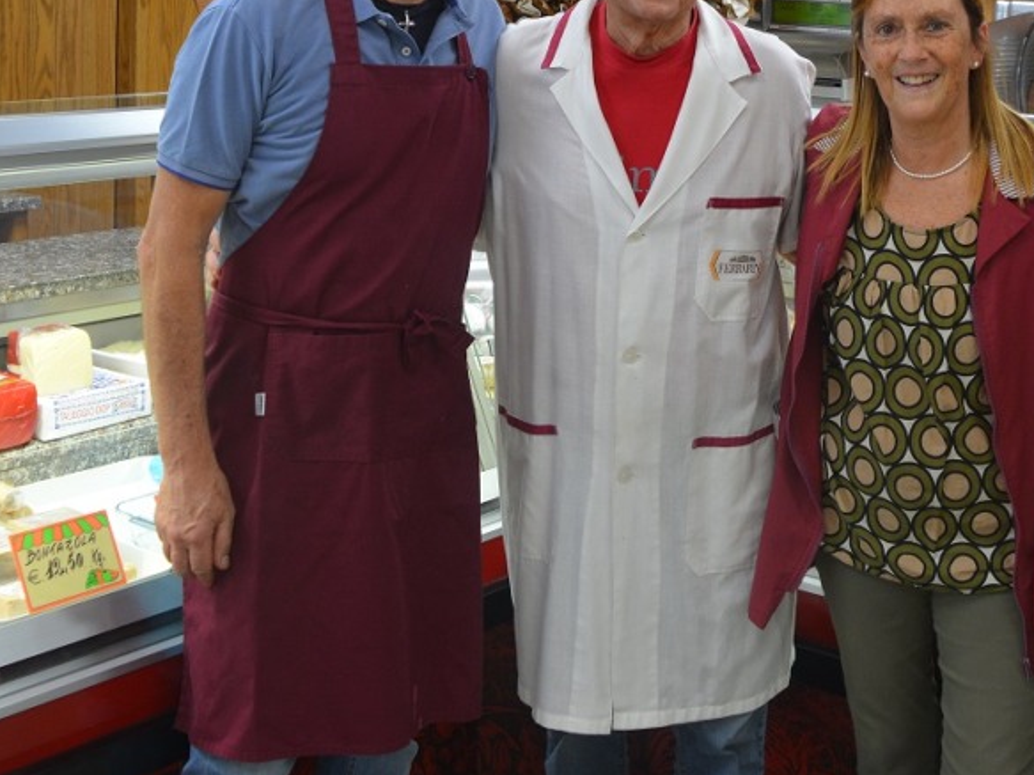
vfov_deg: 24.7
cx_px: 665
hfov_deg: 33.6
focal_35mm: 57
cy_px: 43
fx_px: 1702
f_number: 4.5
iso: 400
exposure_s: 1/30
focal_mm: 18
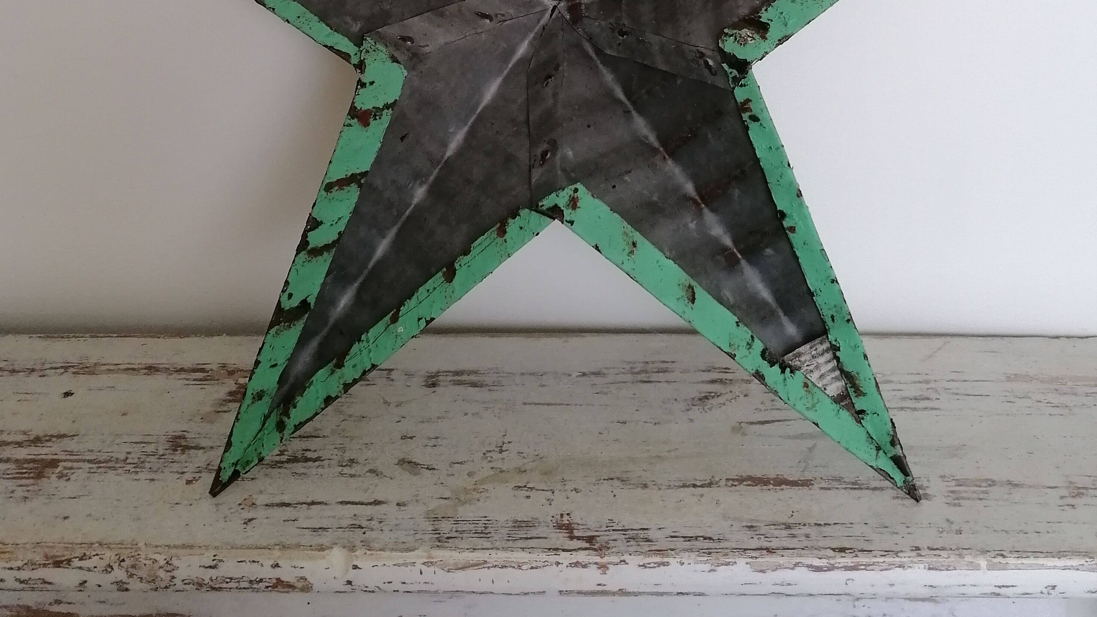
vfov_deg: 26.5
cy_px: -117
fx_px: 1164
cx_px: 548
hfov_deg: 50.5
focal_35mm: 40
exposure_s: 1/33.3
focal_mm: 4.75
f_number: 1.8
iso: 250
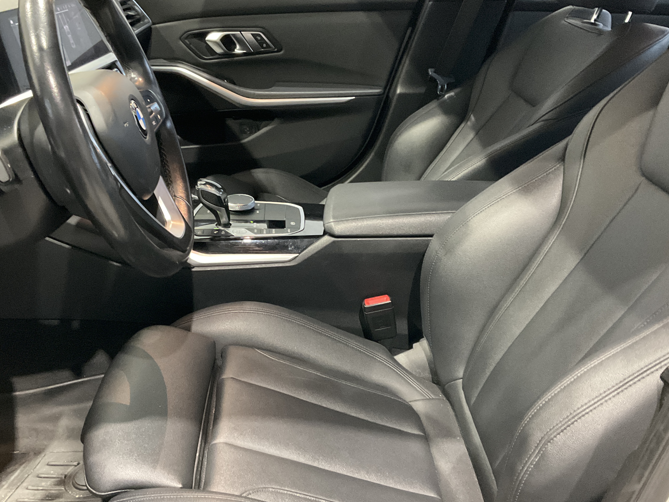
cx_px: 278
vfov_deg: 37.7
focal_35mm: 38
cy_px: 246
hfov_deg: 48.8
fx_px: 734
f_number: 1.8
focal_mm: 3
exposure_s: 1/30
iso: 500
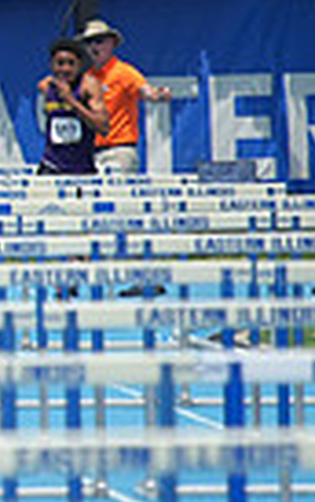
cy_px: 141
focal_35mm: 1421
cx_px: -612
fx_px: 19457
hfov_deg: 0.9
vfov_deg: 1.5
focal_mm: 330
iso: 400
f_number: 5.6
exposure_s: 1/2500
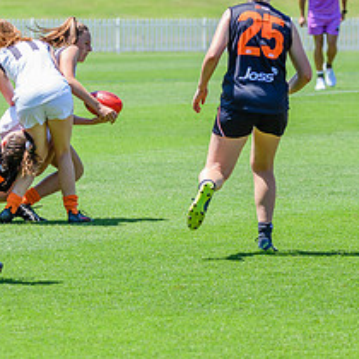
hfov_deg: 4.2
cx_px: -7
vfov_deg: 4.2
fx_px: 4928
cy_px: 46
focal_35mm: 420
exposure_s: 1/2000
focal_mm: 160
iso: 800
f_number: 6.3
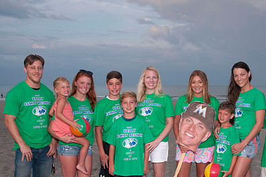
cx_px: 174
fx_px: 406
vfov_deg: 24.5
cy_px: 121
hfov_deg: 36.0
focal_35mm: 55
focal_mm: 25
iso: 100
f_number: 5.6
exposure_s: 1/100
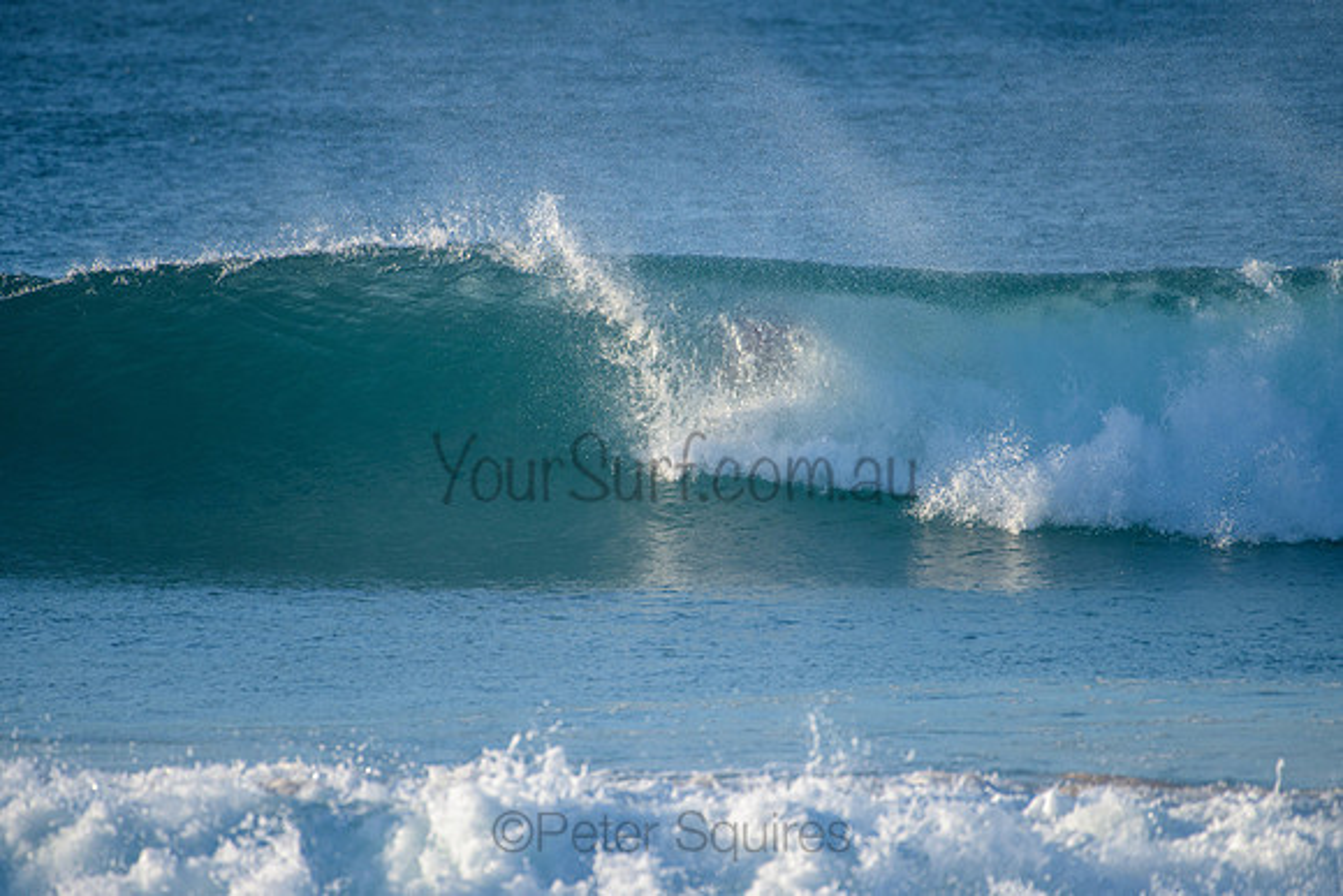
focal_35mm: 540
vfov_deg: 2.5
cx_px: 673
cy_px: 427
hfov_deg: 3.8
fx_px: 20137
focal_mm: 500
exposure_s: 1/2000
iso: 500
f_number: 5.6
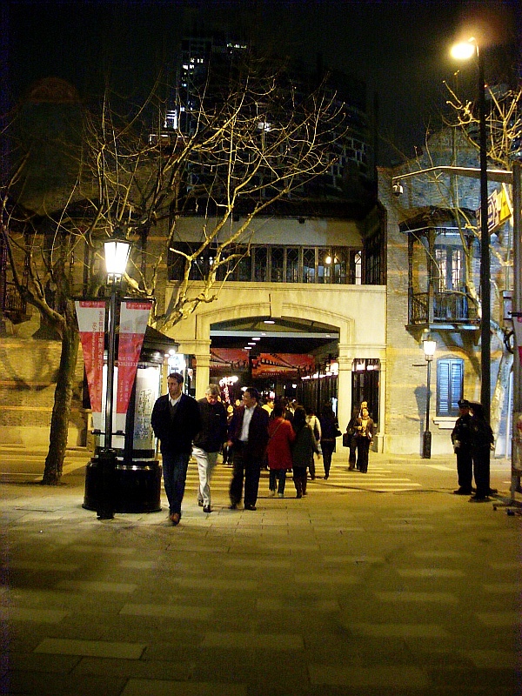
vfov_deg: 49.0
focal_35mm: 38
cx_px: 261
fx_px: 764
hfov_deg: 37.7
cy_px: 348
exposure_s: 1/3
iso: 200
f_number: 3
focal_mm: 6.3
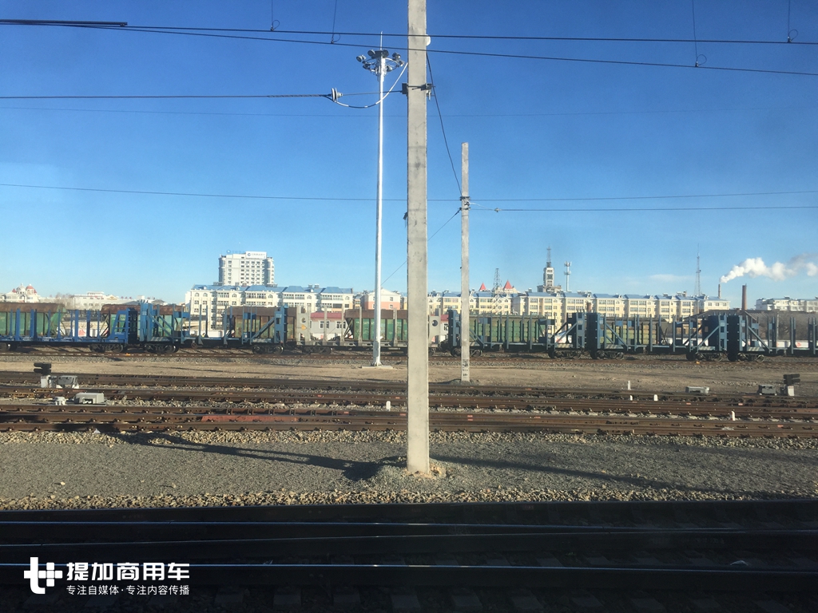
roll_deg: -0.6
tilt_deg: +1.7
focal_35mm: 29
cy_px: 306
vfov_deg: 48.2
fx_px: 685
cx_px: 409
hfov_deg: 61.7
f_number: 2.2
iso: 32
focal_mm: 4.15
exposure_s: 1/989
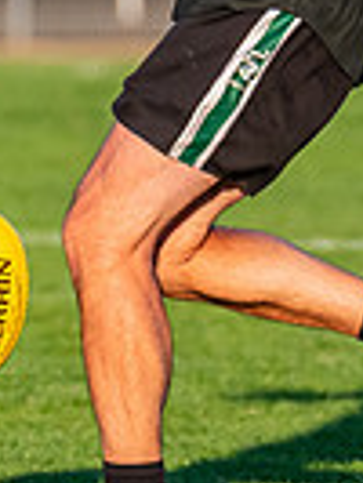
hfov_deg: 0.9
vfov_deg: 1.2
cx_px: 311
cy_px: 43
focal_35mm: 1711
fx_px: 23885
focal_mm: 330
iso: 800
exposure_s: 1/1600
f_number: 5.6
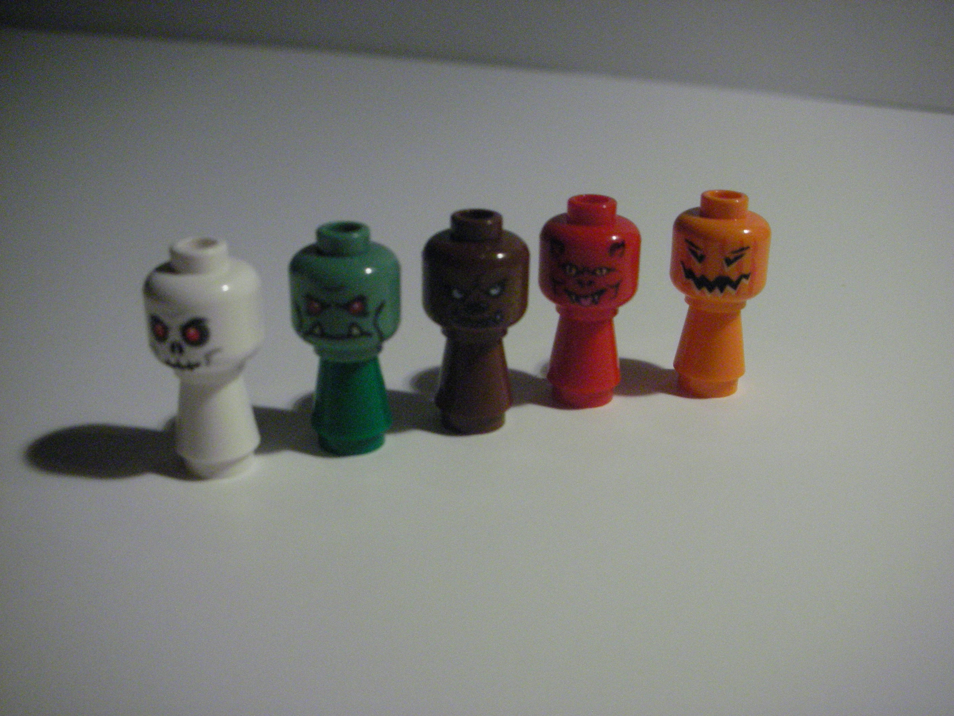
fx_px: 965
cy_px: 358
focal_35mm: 35
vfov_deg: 40.7
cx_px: 477
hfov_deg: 52.6
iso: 400
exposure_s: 1/274
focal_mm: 5.8
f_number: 3
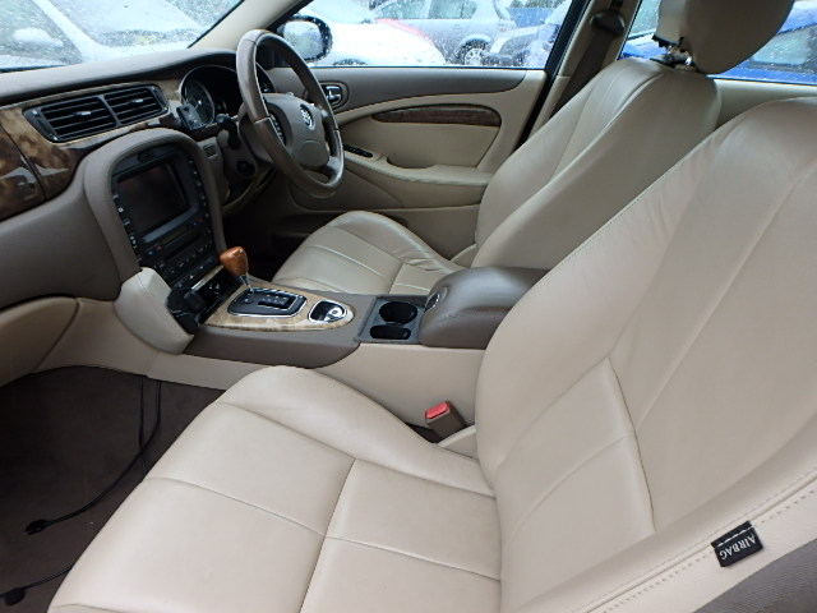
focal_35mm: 21
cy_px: 306
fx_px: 496
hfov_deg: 79.0
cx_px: 408
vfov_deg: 63.4
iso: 125
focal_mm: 3.7
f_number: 3.5
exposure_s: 1/80
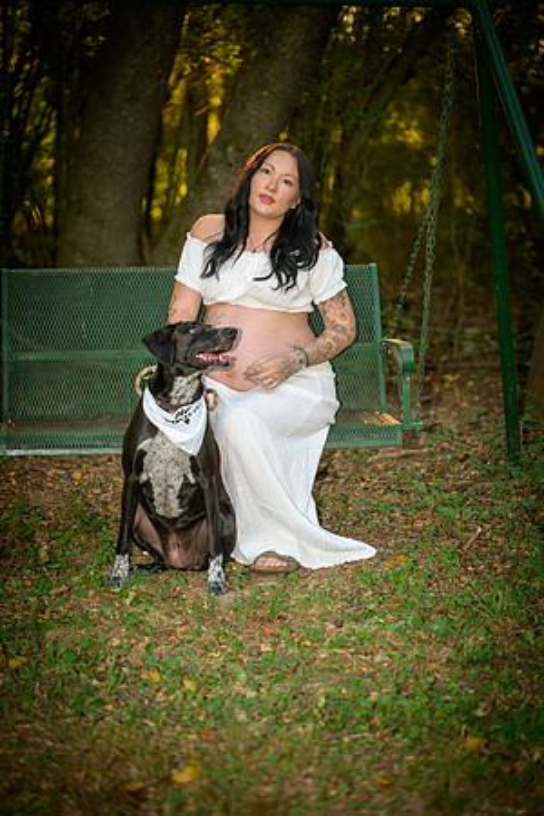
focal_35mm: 105
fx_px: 2380
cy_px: 408
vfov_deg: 19.5
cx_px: 272
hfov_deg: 13.0
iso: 200
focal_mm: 105
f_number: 3.3
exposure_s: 1/60
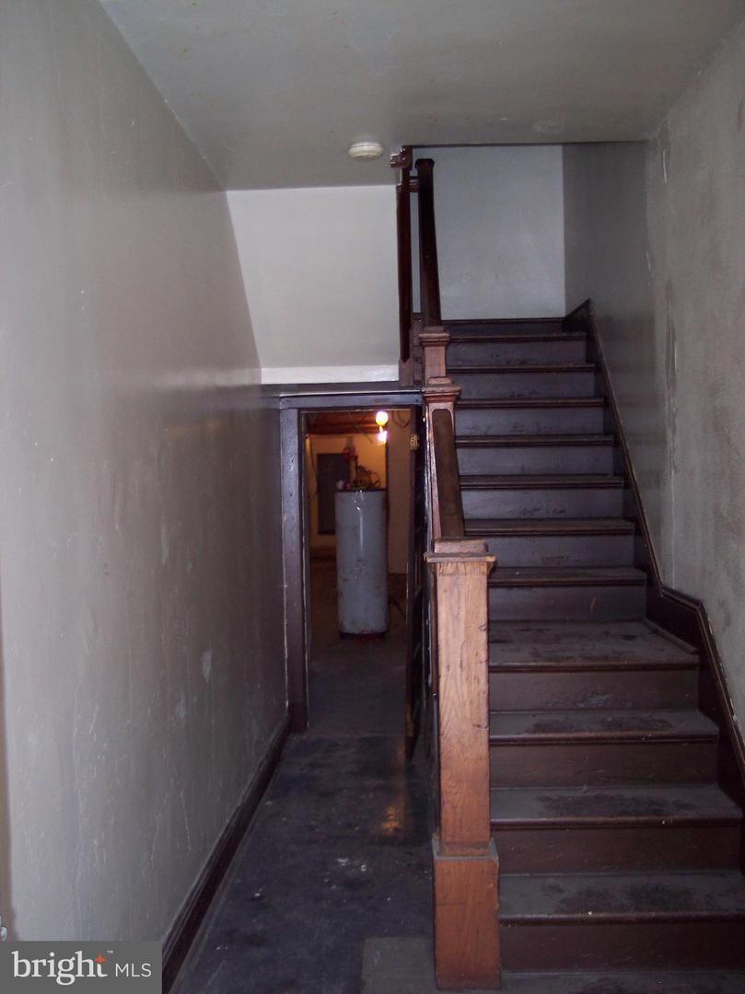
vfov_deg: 49.0
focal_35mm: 38
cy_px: 497
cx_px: 372
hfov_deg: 37.7
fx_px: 1091
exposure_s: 1/30
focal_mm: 8
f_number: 2.8
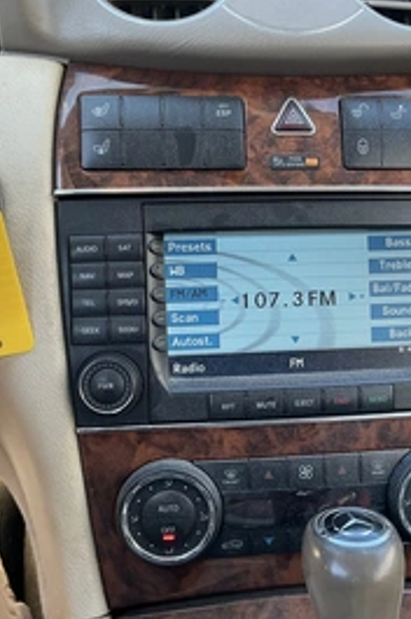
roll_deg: -3.3
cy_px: 315
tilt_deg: -23.2
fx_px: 755
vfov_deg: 44.5
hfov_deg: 30.3
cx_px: 262
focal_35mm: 44
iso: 50
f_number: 1.8
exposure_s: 1/122
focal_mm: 3
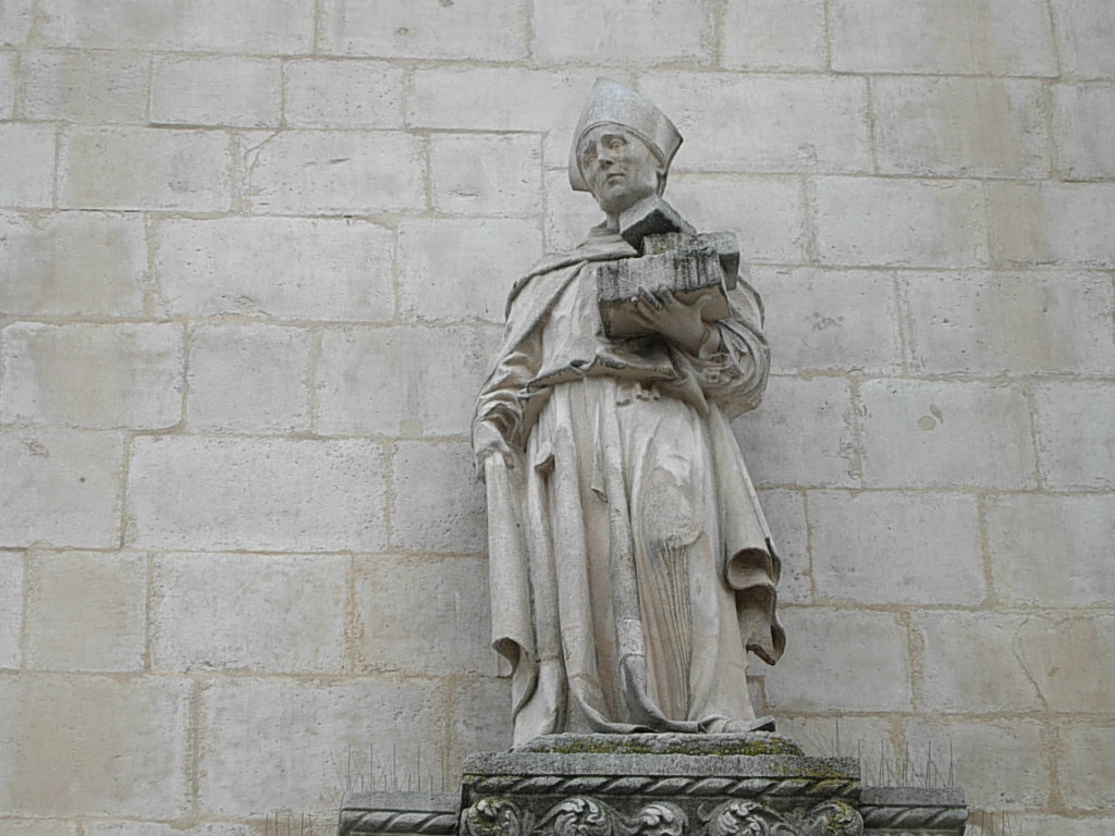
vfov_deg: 11.8
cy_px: 418
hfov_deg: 15.6
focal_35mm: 126
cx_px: 558
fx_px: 4059
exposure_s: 1/108
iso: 50
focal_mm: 26.3
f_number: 5.3
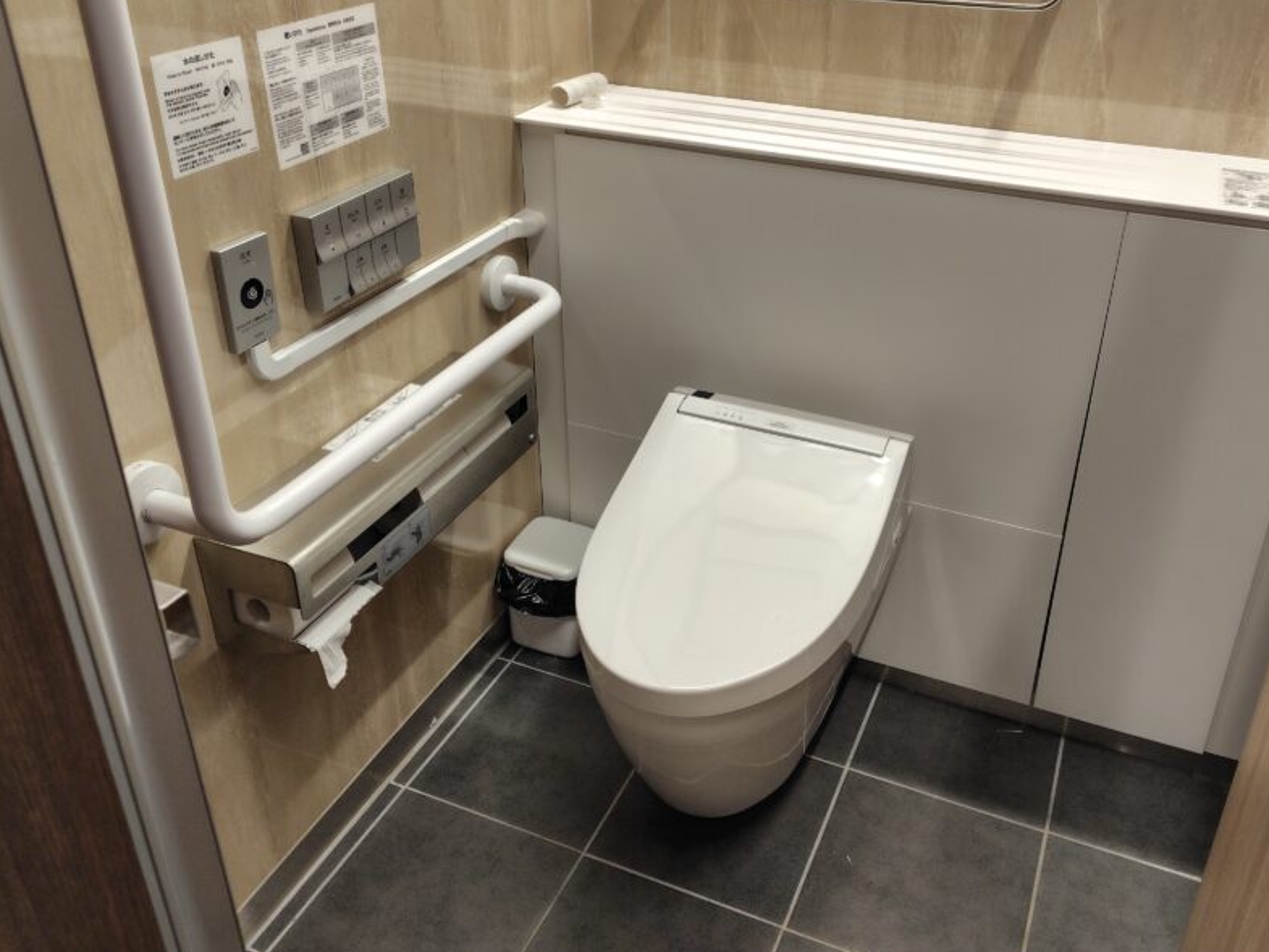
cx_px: 697
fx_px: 1100
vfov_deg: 46.5
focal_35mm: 30
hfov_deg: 59.8
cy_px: 380
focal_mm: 5.6
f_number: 1.9
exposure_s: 1/60
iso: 198
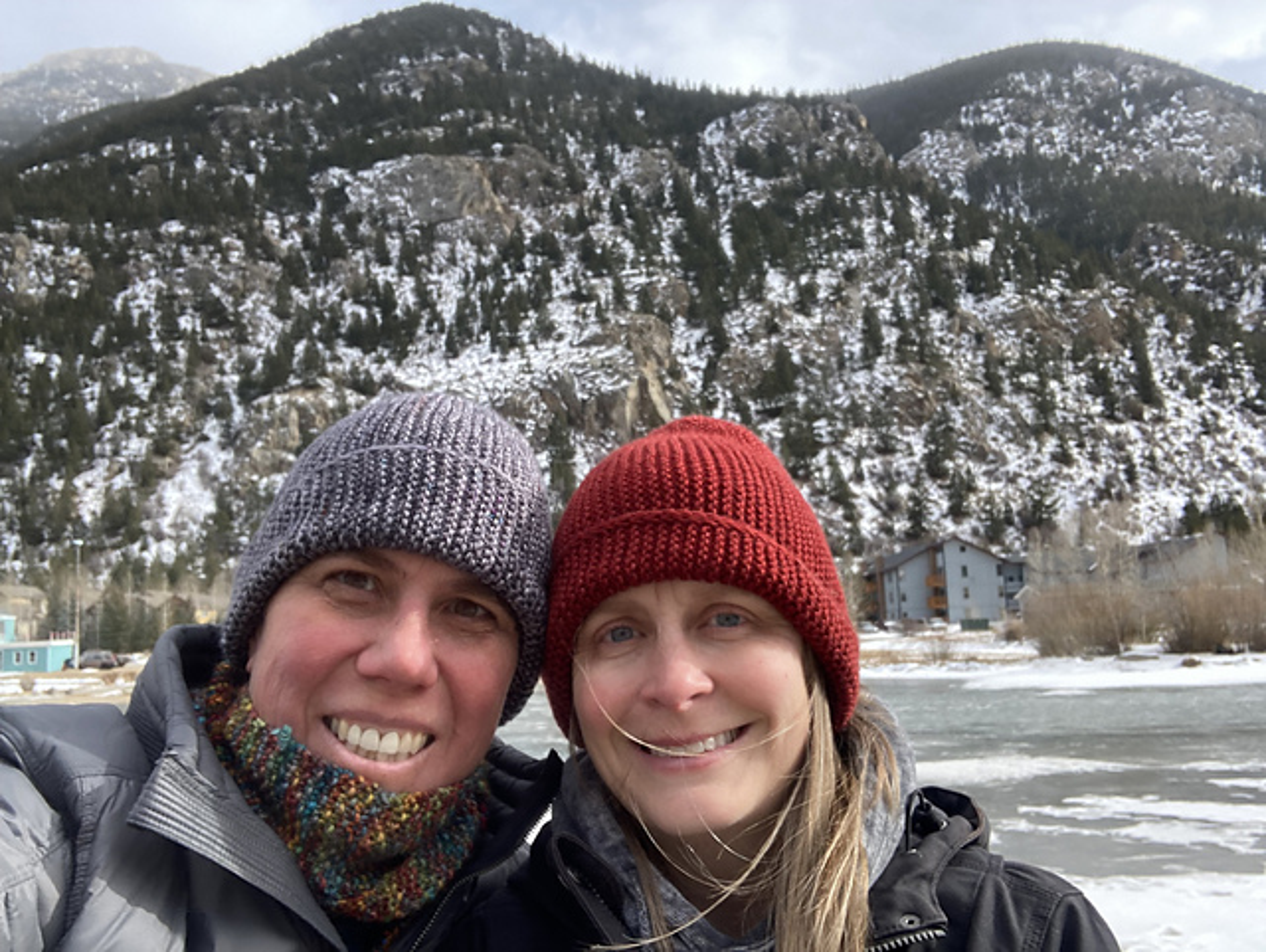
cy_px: 476
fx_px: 1171
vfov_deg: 44.2
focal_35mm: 32
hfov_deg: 56.8
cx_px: 633
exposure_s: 1/216
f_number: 2.2
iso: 20
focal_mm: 2.87
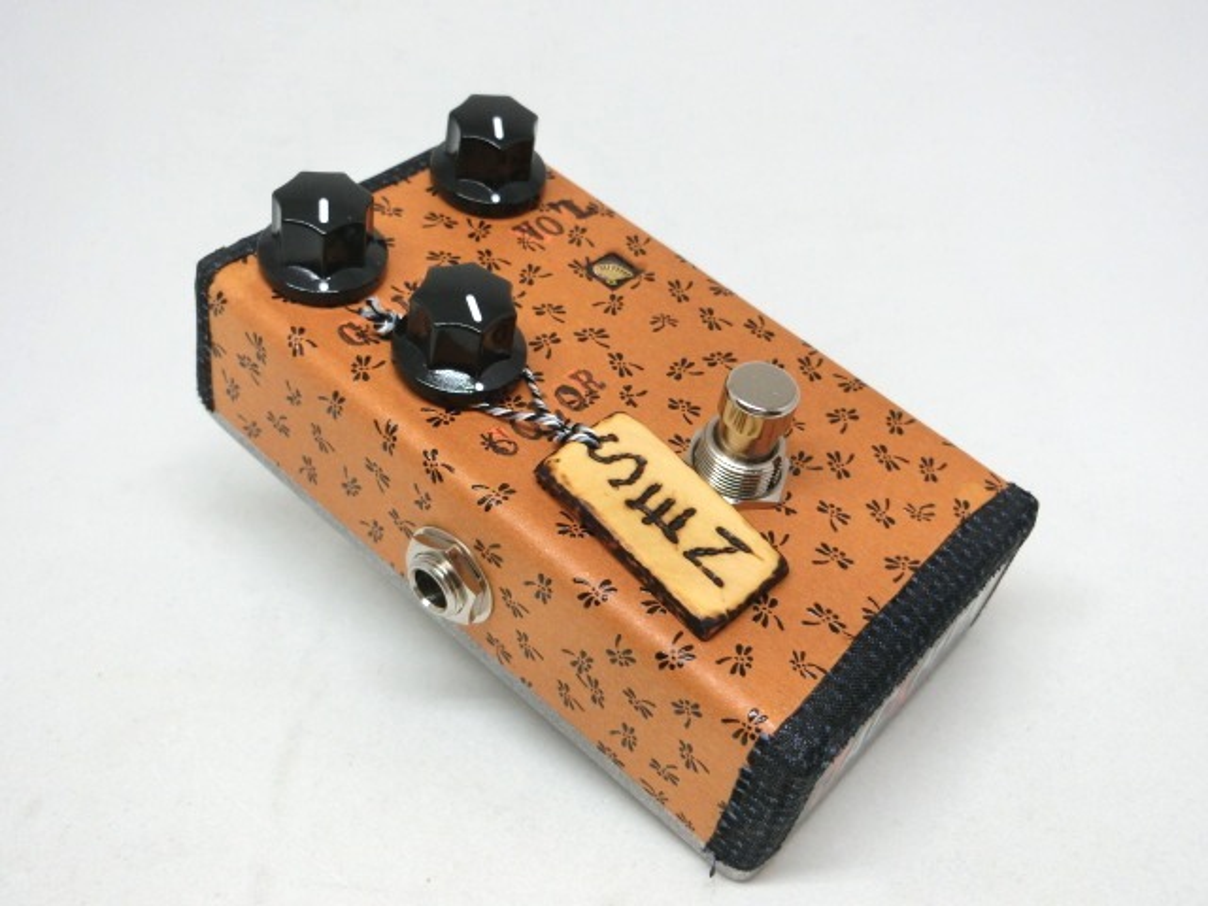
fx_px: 1361
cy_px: 453
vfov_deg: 36.8
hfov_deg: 47.9
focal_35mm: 39
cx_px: 604
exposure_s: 1/125
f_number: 4.1
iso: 125
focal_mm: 6.9
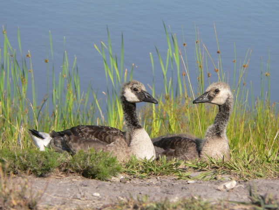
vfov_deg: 6.2
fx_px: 1918
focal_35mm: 238
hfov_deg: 8.3
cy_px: 105
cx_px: 140
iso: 80
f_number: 4
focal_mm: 39.6
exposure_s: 1/500
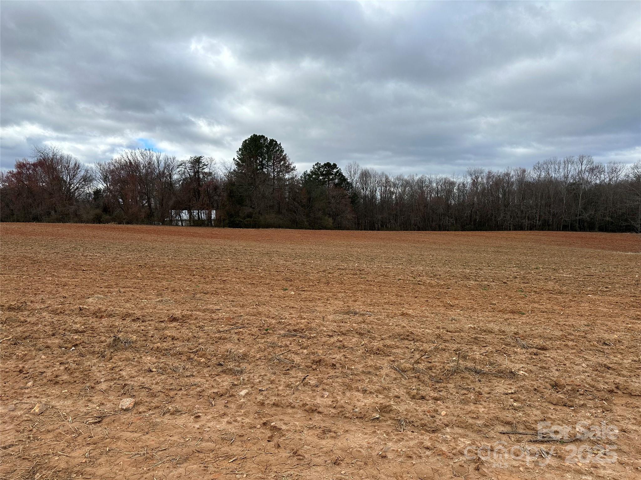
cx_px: 320
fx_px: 444
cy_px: 240
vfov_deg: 56.8
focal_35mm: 24
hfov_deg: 71.6
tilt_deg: -1.6
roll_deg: -0.8
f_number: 1.78
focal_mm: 6.86
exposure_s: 1/2732
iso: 80
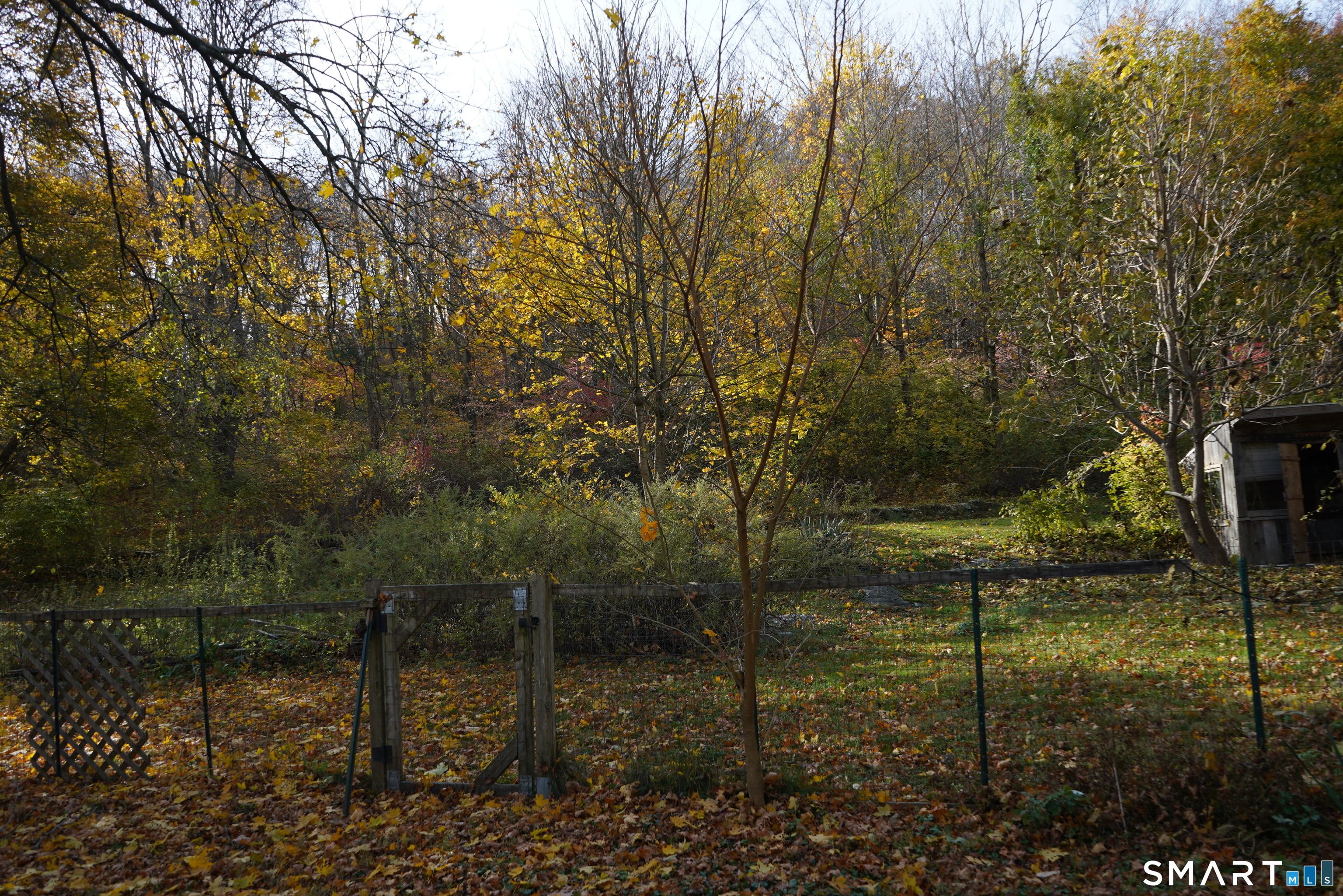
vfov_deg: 46.4
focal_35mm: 28
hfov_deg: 65.5
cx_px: 672
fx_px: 1044
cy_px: 448
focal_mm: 28
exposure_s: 1/100
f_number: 6.3
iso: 100
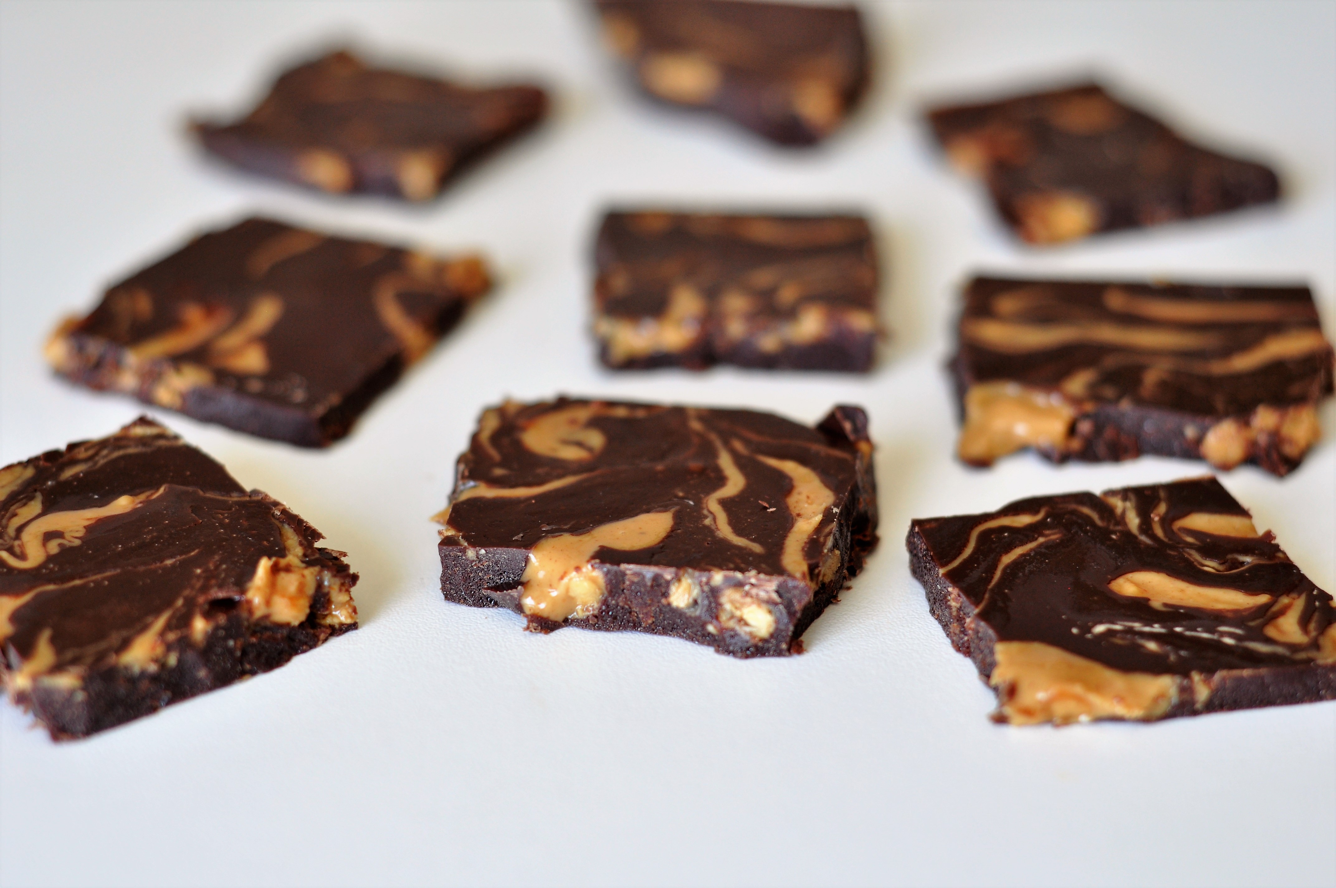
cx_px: 668
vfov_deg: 18.1
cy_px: 444
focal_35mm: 75
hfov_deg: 27.0
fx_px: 2780
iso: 320
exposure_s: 1/125
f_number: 3.2
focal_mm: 50
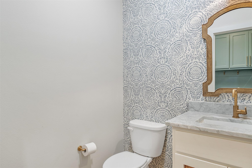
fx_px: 168
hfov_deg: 73.7
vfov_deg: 53.1
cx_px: 126
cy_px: 84
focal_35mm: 24
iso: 800
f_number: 8
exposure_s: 1/13
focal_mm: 24
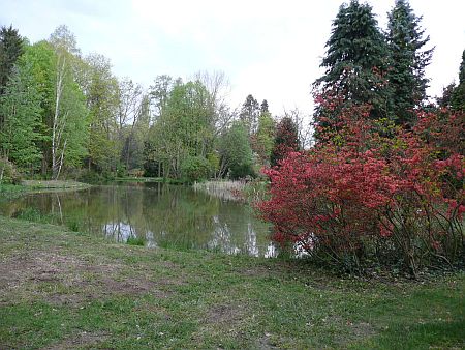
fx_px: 470
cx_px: 232
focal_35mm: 35
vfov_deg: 40.7
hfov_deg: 52.6
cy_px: 175
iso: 100
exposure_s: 1/80
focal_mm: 7.4
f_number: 2.8
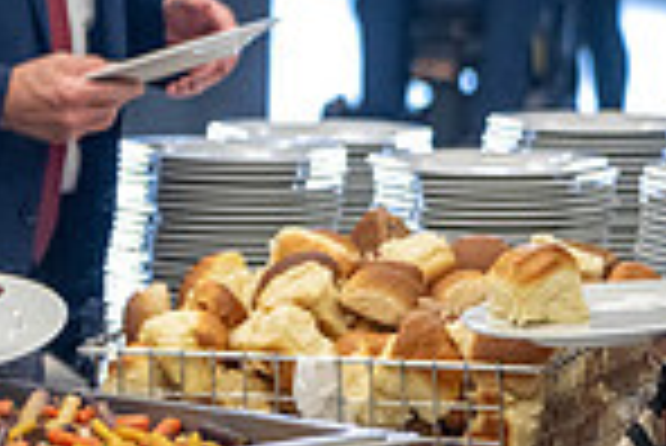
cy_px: 282
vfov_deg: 4.3
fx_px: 5889
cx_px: -626
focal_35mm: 318
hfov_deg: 6.3
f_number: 2.8
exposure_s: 1/250
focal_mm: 81
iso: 2500
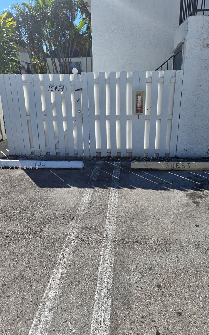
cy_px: 168
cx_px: 114
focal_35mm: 25
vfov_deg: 72.6
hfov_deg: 49.2
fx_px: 228
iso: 25
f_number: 1.8
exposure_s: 1/1709
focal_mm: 5.4
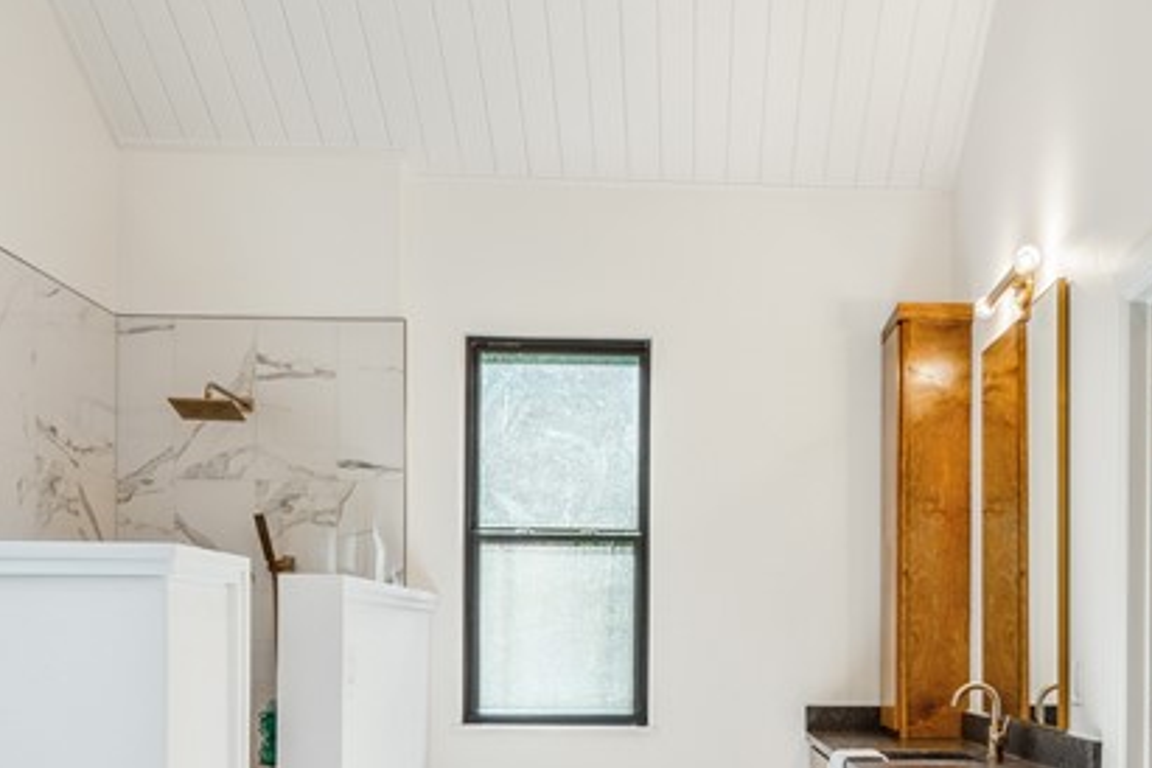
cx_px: 737
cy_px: 667
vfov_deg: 34.3
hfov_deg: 51.2
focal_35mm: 37
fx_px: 1184
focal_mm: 14
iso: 250
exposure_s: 1/160
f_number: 9
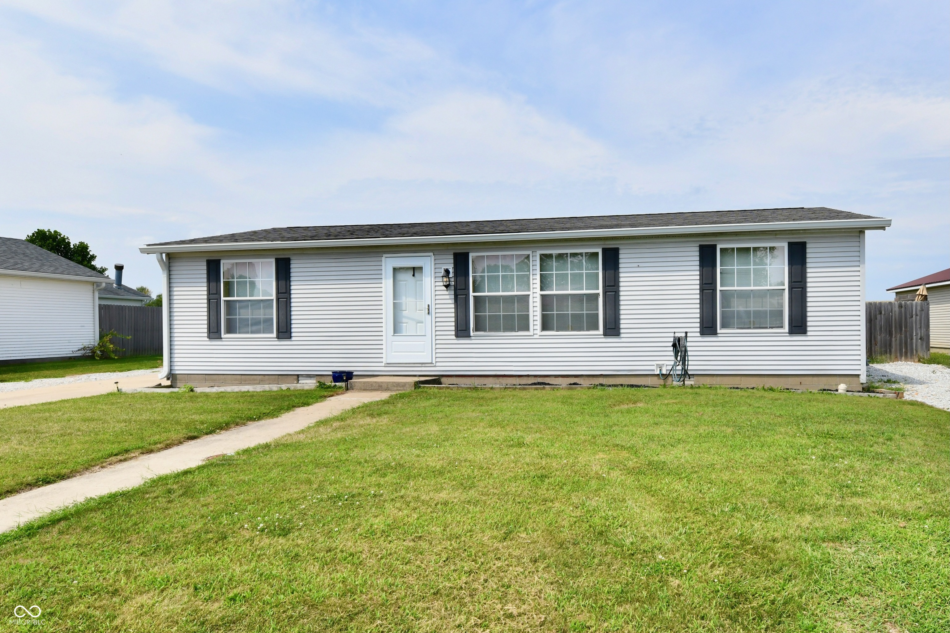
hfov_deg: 104.3
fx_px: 369
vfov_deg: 81.2
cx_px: 475
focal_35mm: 14
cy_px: 316
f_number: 13
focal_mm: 14
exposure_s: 1/640
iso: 640
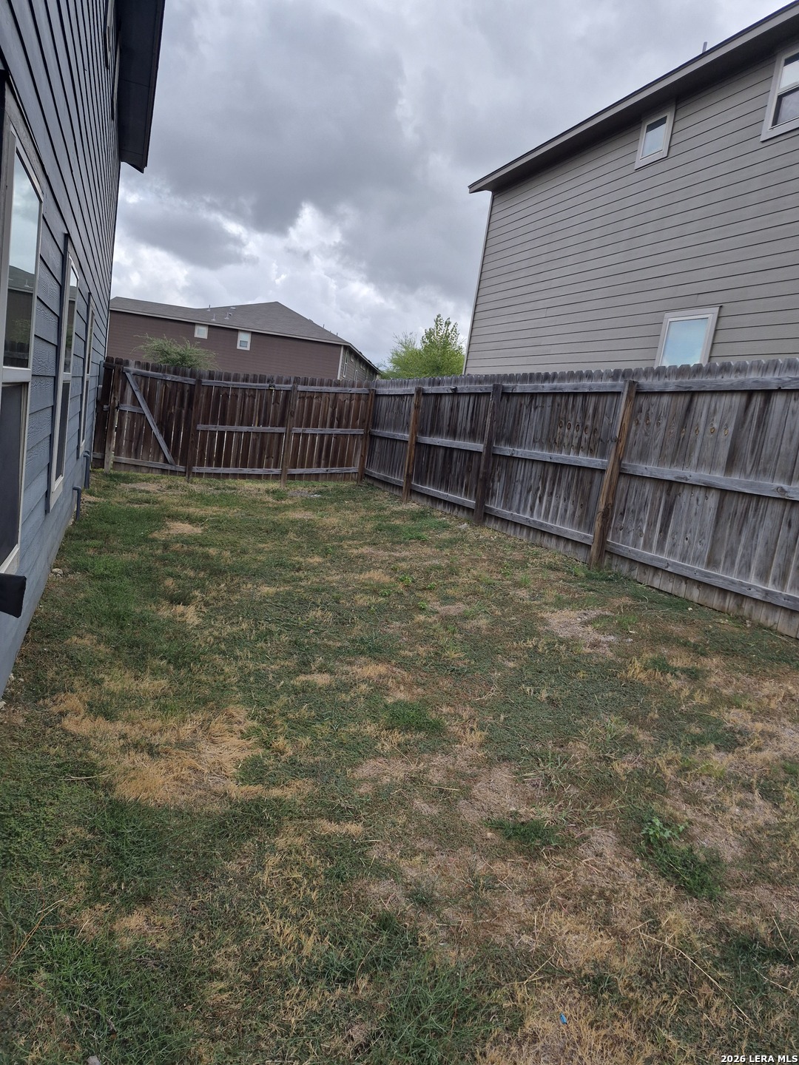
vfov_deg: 73.9
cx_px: 400
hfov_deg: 58.9
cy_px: 532
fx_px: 708
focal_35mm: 23
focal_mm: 5.4
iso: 80
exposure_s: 1/3096
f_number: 1.8
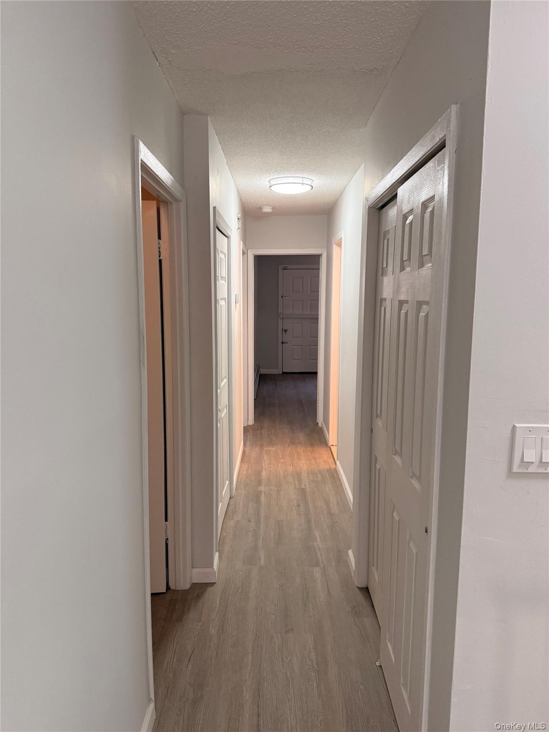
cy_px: 366
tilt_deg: -9.9
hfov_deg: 56.8
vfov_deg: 71.6
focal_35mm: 24
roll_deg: -2.2
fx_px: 508
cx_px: 274
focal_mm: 6.76
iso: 200
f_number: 1.78
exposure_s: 1/155
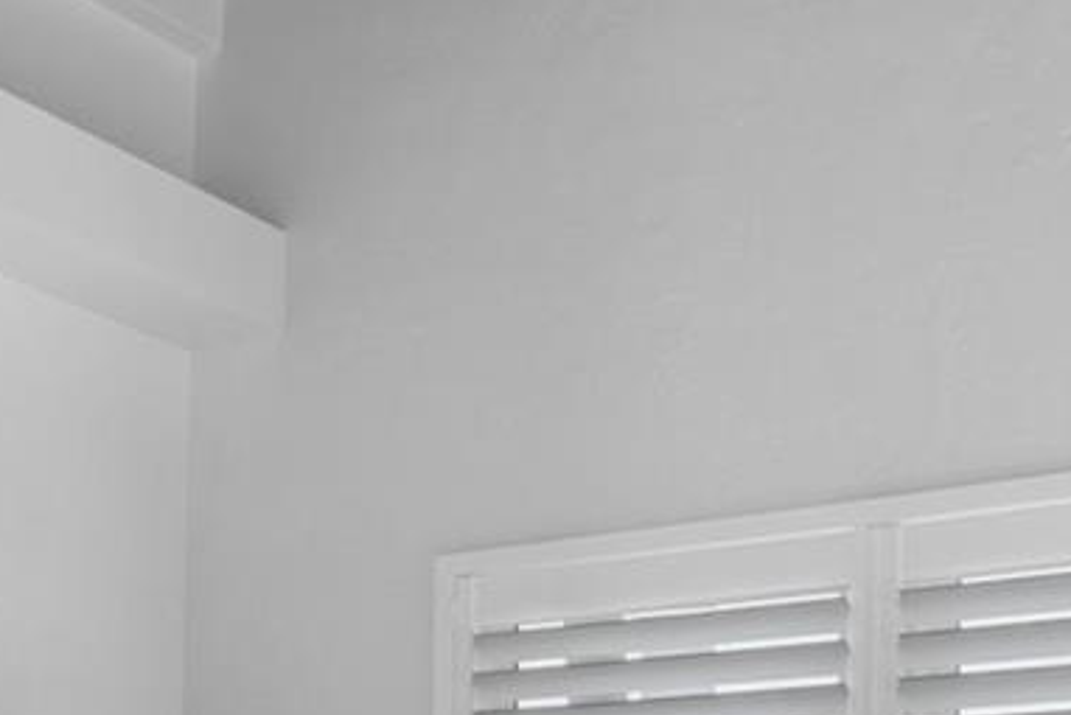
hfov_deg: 30.0
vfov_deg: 18.5
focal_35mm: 67
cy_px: 993
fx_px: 1994
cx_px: 407
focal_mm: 16
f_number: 9
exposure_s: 1/10
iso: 250
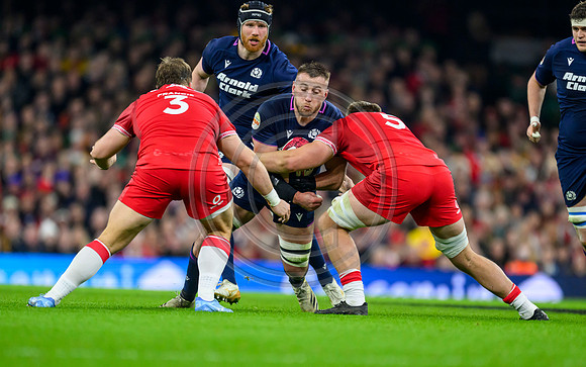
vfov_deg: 2.0
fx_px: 10633
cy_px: 227
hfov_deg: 3.2
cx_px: 320
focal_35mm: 666
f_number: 4
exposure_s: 1/1250
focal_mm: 560
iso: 4000
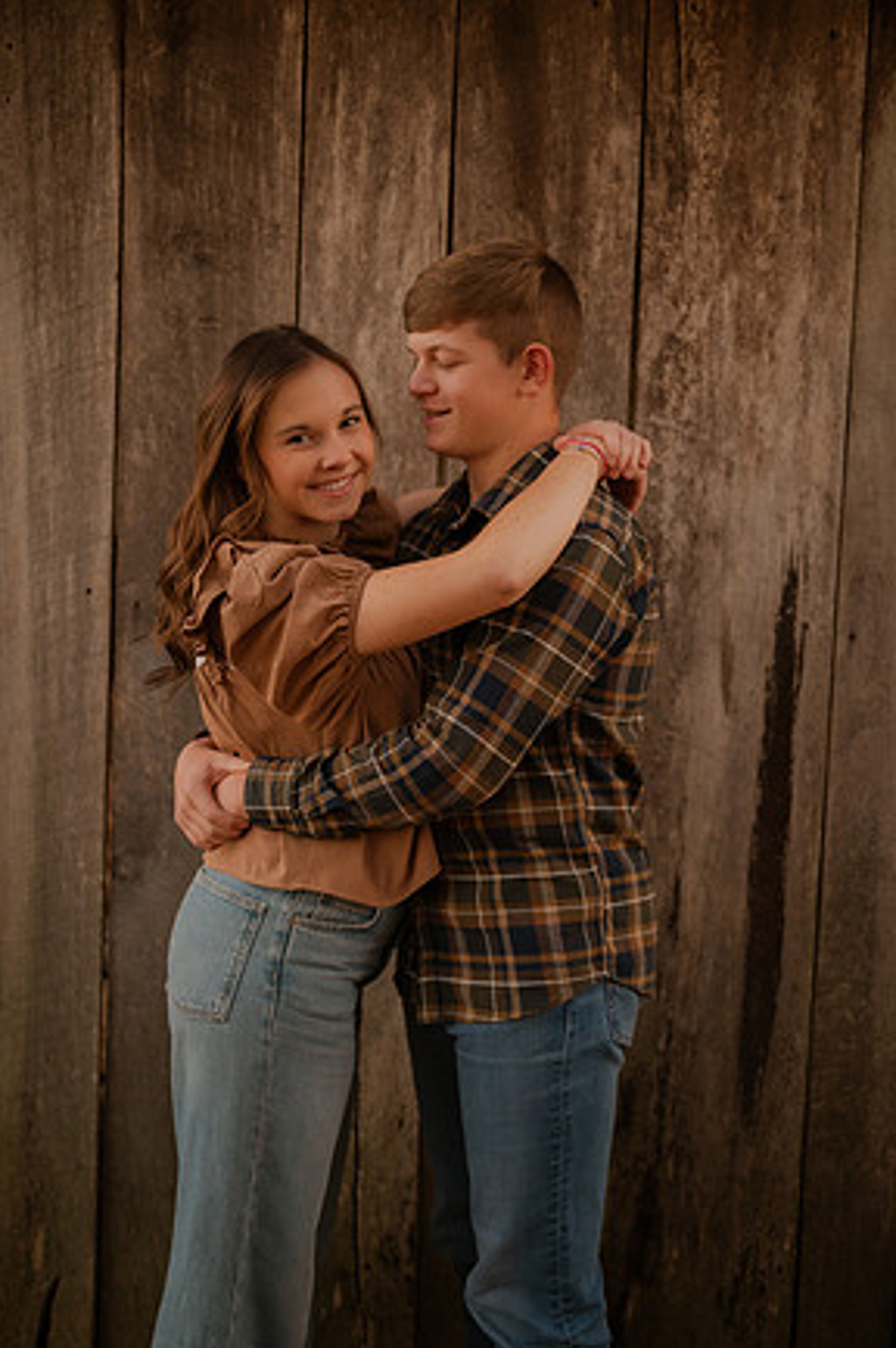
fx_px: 1944
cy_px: 688
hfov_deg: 26.0
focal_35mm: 52
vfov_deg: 38.2
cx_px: 440
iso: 250
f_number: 1.8
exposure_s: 1/125
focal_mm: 50
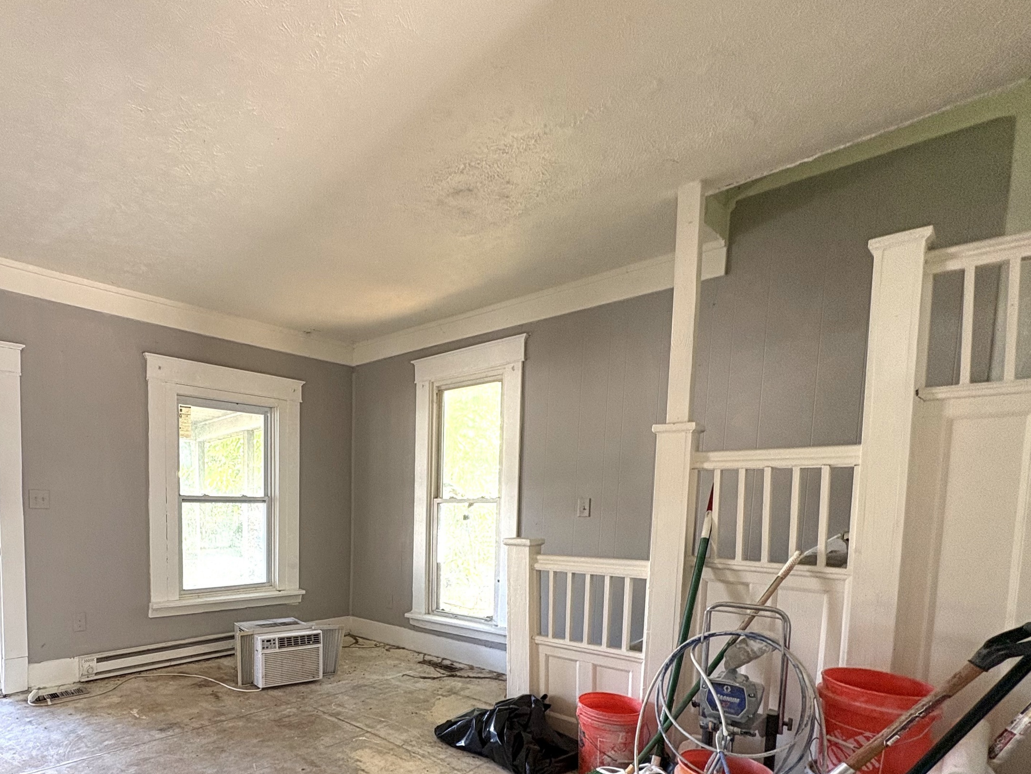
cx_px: 321
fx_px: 596
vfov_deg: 63.4
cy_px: 546
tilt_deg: -3.6
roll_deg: +0.5
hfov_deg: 78.3
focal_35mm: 20
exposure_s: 1/99
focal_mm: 2.22
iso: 200
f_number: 2.2
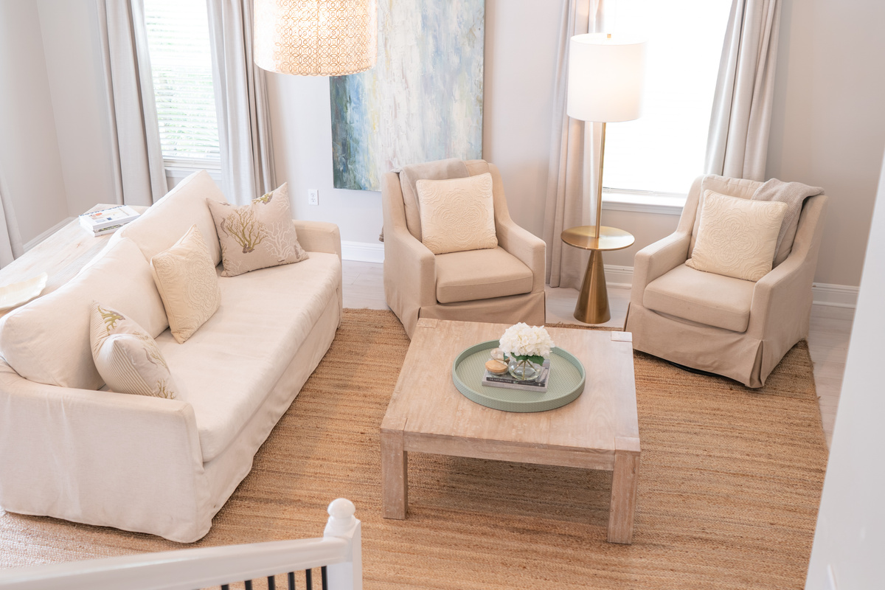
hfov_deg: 48.4
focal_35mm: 40
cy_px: 259
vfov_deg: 33.5
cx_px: 360
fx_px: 979
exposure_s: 1/60
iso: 100
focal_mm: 28
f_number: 3.5
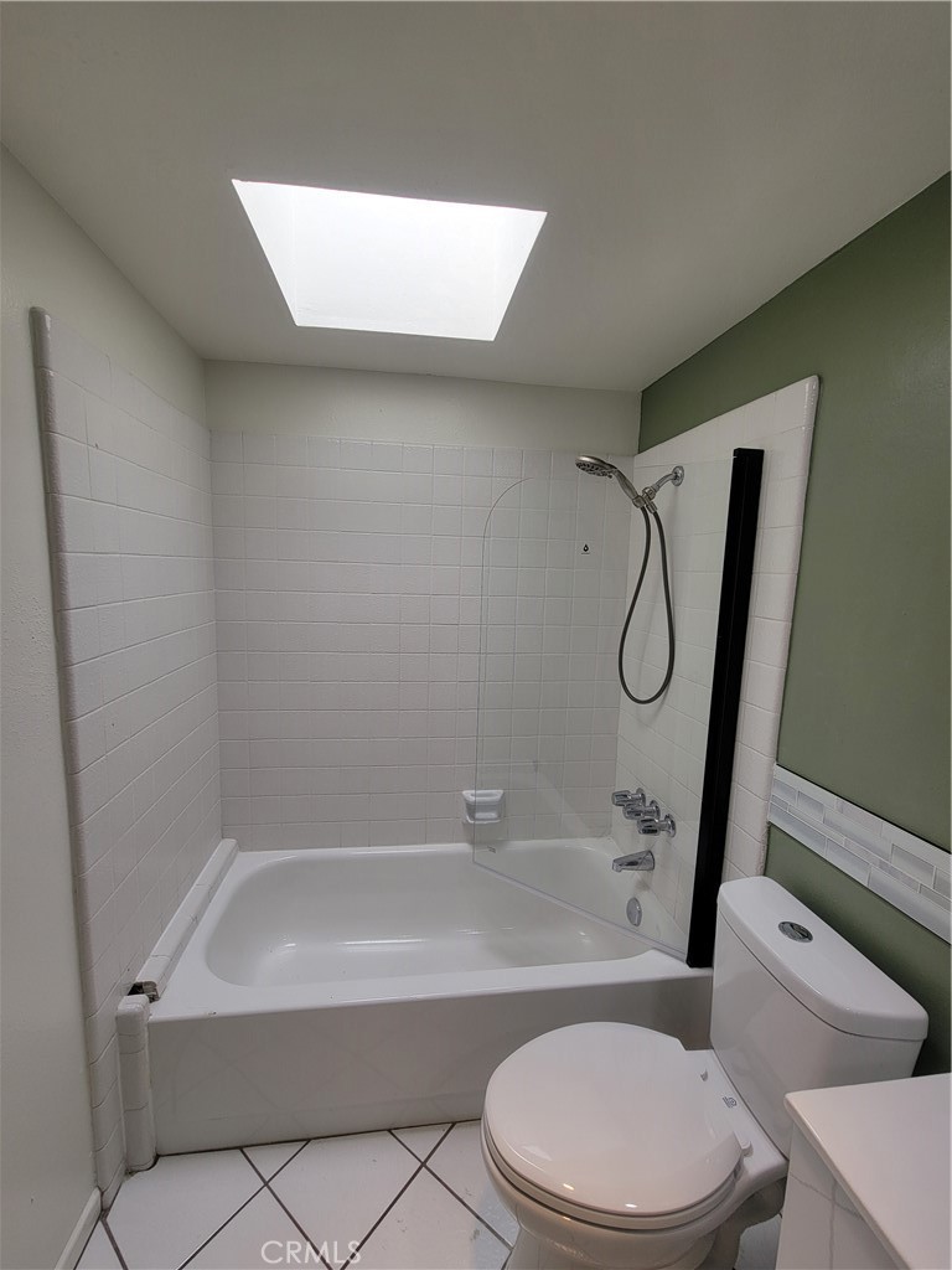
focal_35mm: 13
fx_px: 477
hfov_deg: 89.9
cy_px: 635
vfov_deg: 106.2
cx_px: 476
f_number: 2.2
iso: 50
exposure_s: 1/122
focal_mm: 2.2
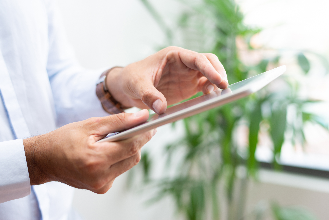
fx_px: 530
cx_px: 164
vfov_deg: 23.4
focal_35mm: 58
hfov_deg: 34.5
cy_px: 110
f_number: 2.8
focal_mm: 58
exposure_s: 1/200
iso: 100
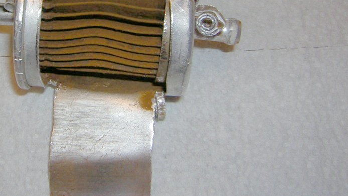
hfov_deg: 35.6
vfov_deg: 20.5
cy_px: 34
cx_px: 112
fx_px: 535
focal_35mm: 58
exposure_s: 1/60.1
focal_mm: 4.7
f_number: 5.2
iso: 50
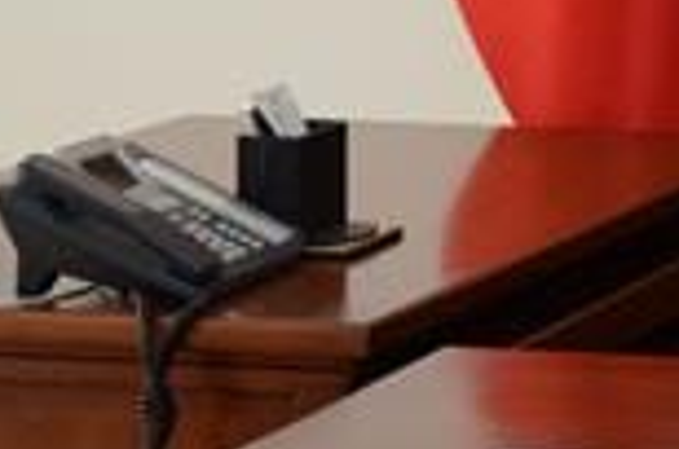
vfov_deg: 6.7
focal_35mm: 203
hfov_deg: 9.2
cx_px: 1605
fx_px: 3821
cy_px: -136
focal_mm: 26
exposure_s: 1/200
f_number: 4
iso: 1250
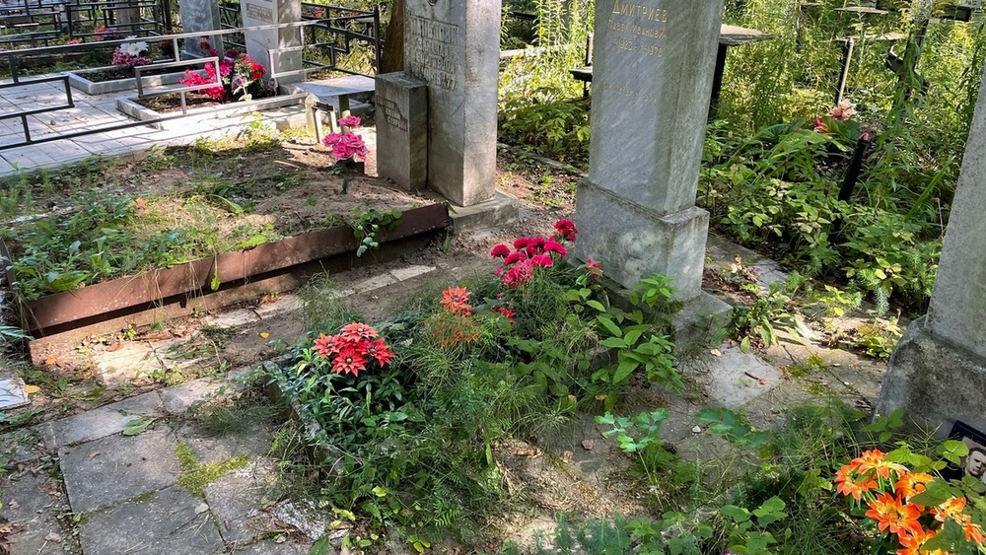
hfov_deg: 66.1
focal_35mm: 29
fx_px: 758
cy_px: 199
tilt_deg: -18.6
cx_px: 487
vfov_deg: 39.9
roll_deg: -0.1
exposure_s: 1/121
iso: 50
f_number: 1.6
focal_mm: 4.2
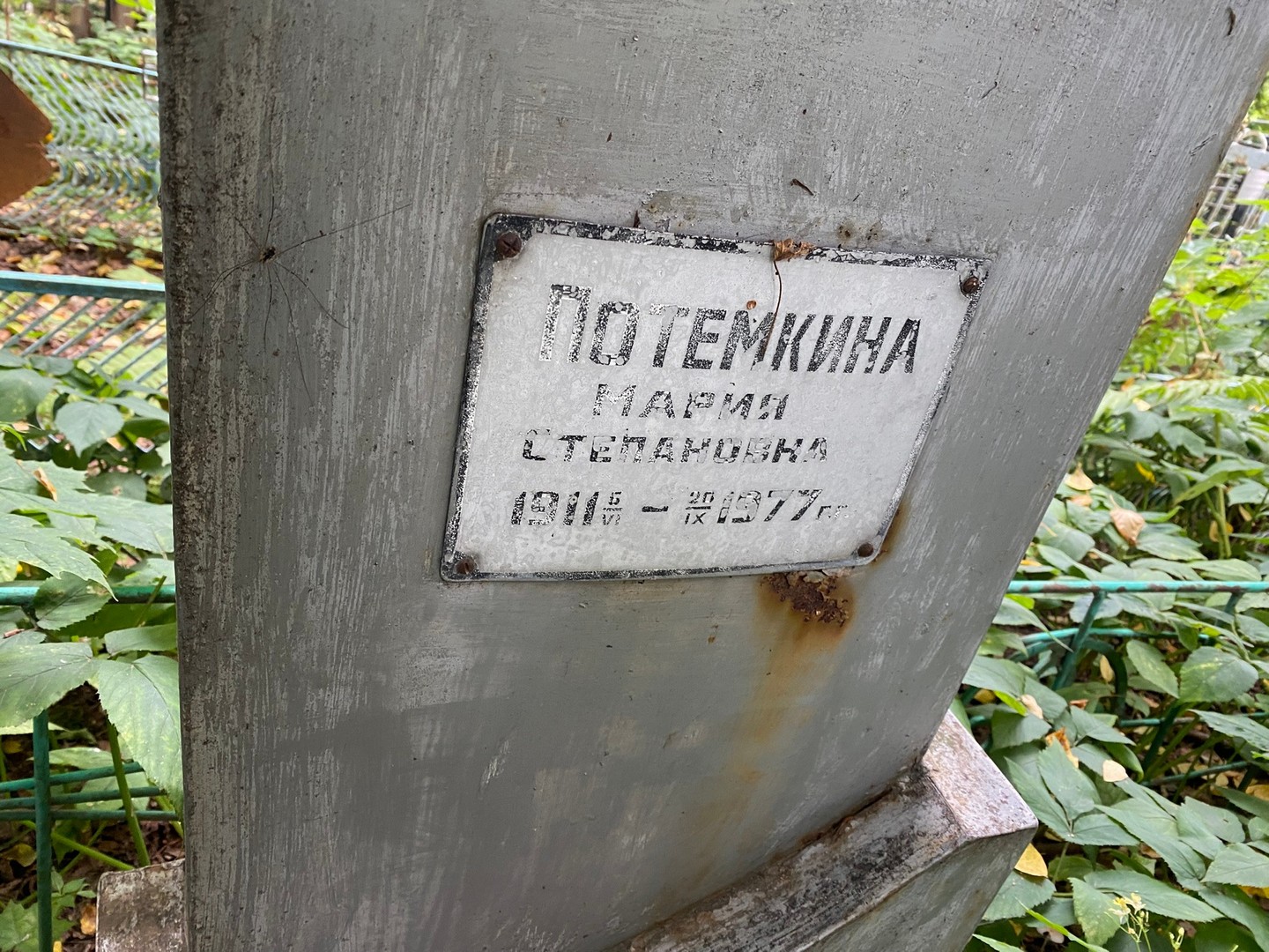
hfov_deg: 67.3
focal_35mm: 26
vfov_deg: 53.1
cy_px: 476
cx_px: 634
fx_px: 953
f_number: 1.8
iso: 125
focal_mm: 4.25
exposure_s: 1/68
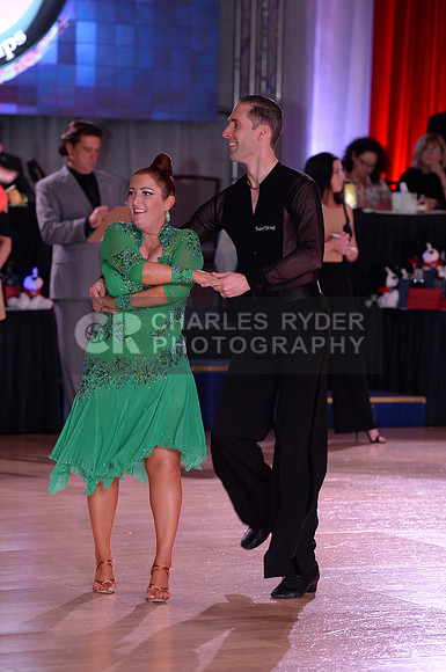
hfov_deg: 7.8
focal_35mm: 175
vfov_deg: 11.8
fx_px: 3262
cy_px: 336
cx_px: 223
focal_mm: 175
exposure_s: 1/250
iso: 1600
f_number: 4.5
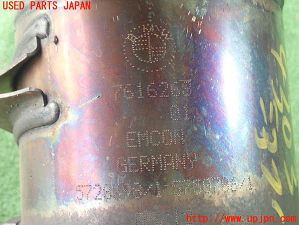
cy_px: 112
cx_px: 150
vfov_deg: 27.5
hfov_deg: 36.2
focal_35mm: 53
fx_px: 458
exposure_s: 1/50
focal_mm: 9.61
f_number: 3.4
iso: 800
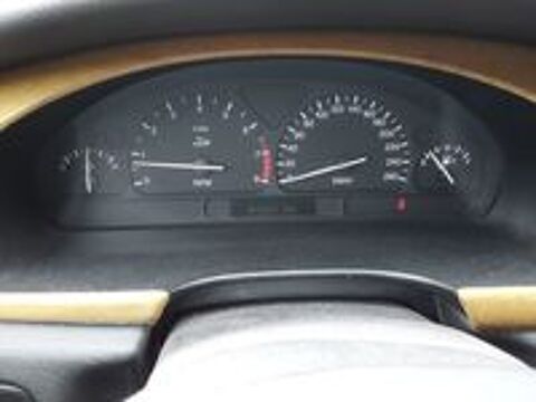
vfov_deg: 49.7
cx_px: 268
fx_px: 434
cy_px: 201
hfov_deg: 63.4
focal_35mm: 28
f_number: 1.9
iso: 64
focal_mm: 2.91
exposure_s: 1/50
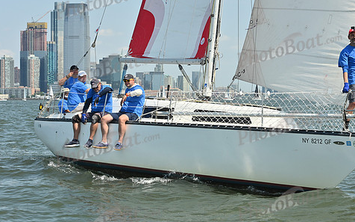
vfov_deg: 15.0
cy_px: 98
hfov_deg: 23.8
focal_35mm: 87
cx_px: 199
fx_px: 841
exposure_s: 1/1250
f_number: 7.1
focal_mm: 70
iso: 320
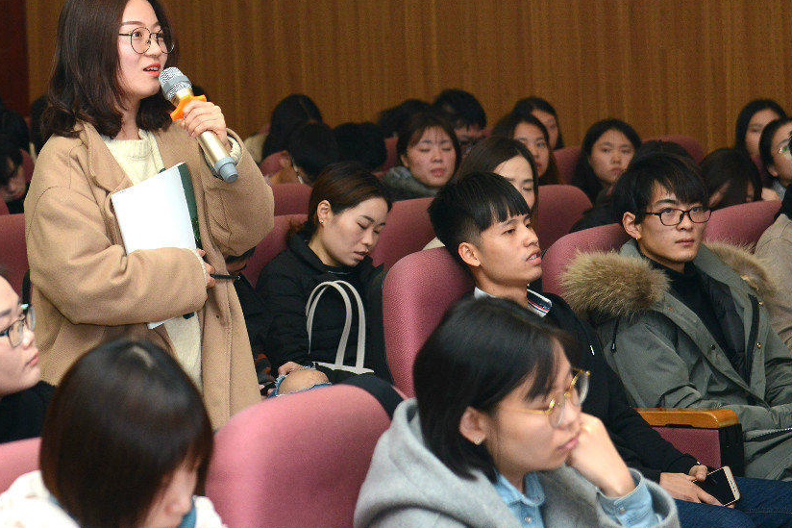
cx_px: 203
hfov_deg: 15.0
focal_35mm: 136
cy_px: 84
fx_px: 2991
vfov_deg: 10.0
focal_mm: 70
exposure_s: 1/250
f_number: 4
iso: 1000
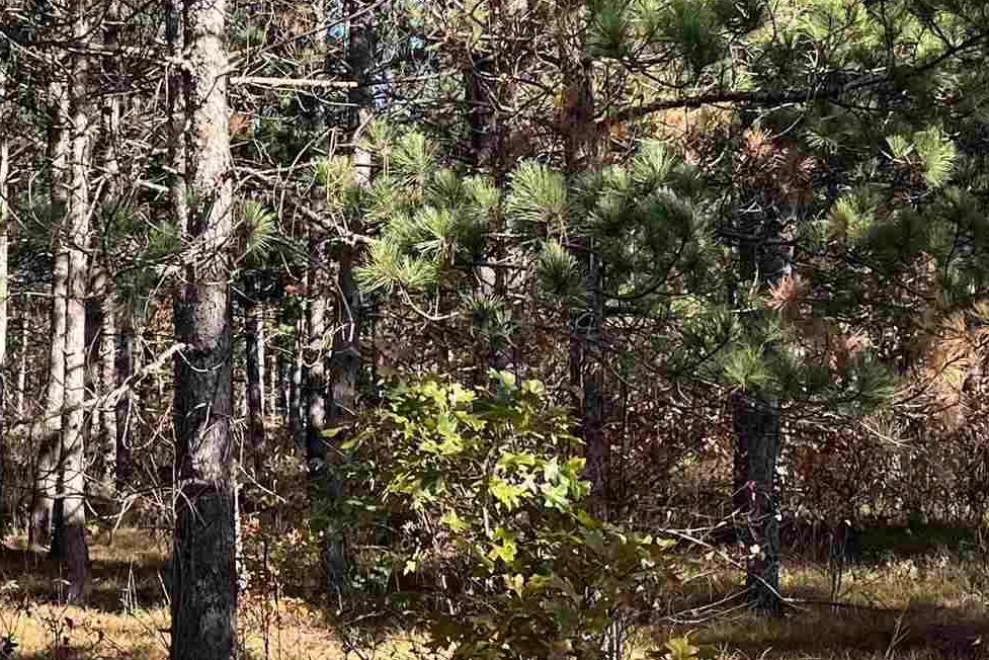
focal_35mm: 85
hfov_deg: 23.7
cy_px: 204
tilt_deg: +4.7
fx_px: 2336
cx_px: 295
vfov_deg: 16.0
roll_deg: +1.4
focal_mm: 5.1
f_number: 1.6
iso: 50
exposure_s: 1/742
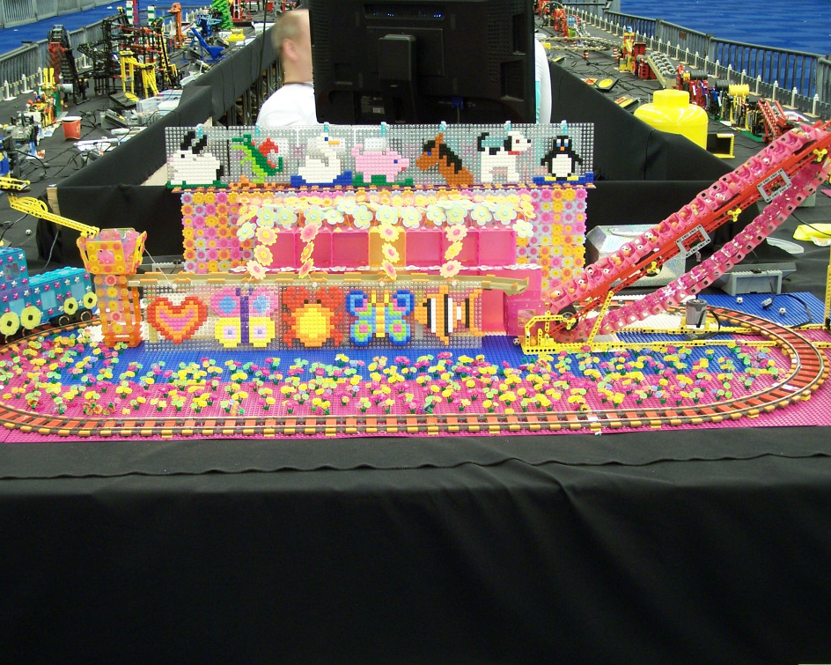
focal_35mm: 54
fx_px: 1328
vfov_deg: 28.1
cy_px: 328
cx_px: 405
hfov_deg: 34.7
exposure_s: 1/2
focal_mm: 8.5
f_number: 3
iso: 80
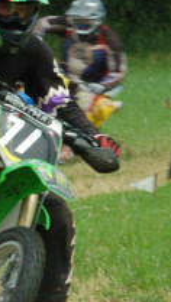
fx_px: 8689
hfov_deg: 1.1
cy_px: 201
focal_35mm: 1081
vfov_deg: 2.0
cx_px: -74
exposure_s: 1/250
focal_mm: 180
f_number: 11
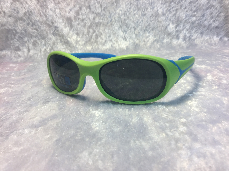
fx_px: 205
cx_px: 114
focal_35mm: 31
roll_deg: +0.6
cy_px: 86
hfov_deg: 58.4
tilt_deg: -31.3
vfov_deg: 45.4
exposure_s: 1/50
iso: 32
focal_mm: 3.3
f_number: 2.4
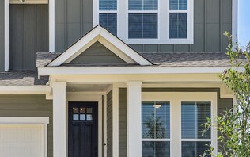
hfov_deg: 30.3
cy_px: 48
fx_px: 450
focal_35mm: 66
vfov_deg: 19.7
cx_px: 48
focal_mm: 32
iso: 400
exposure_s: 1/640
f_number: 8
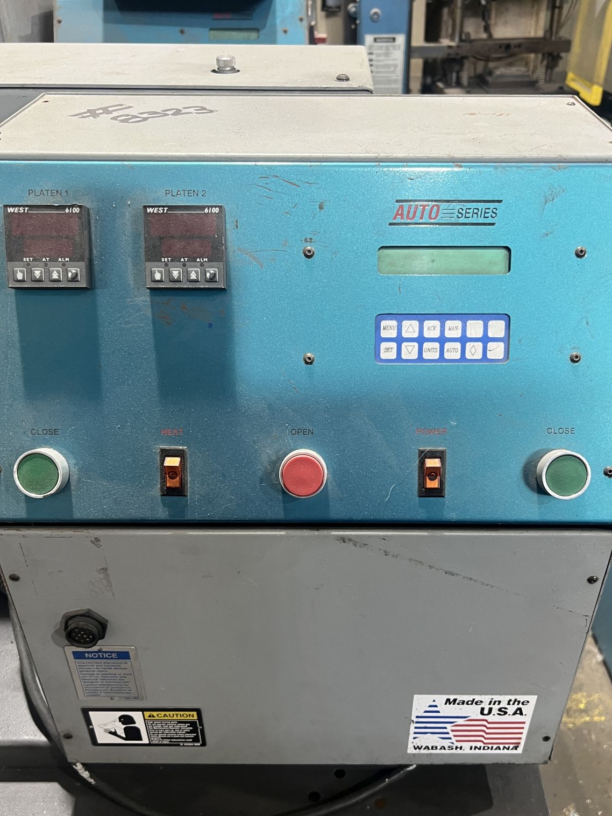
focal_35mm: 32
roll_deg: +0.7
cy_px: 480
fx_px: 754
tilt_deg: -37.6
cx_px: 320
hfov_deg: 44.2
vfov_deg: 56.5
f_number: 1.5
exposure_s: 1/60
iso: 125
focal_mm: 5.7
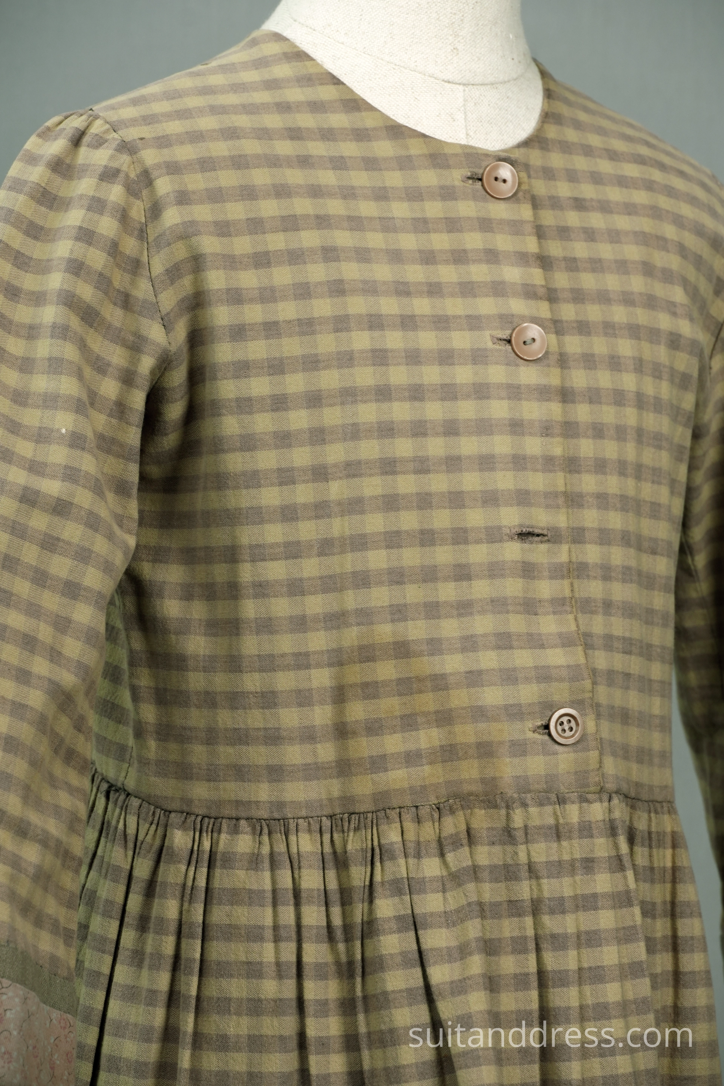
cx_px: 362
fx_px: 4570
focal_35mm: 152
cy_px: 543
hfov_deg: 9.1
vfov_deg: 13.6
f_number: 8
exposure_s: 1/40
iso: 320
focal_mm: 101
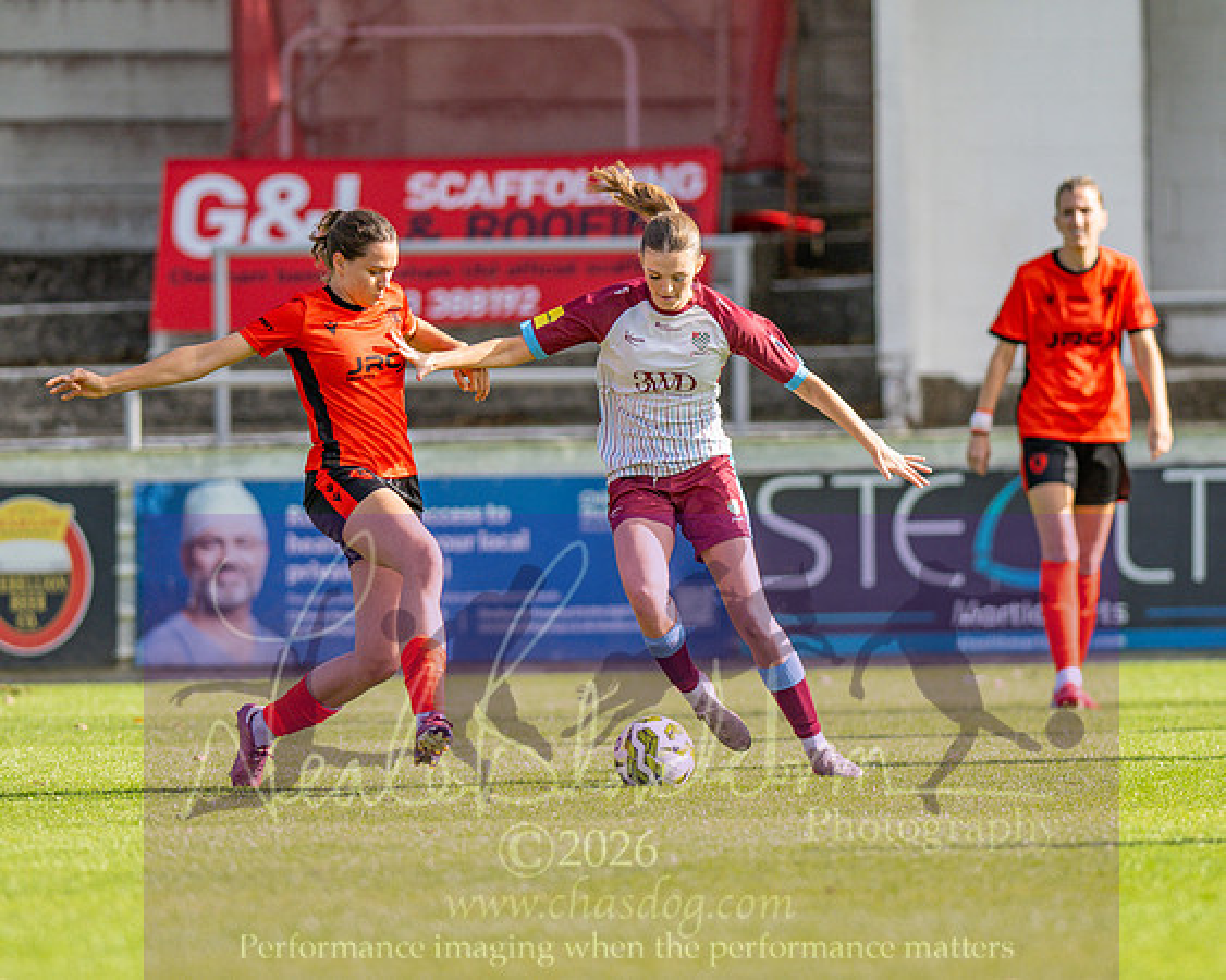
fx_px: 18390
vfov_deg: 3.1
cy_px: 490
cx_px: 613
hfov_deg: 3.8
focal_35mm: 507
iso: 200
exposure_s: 1/3200
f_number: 2.8
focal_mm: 300
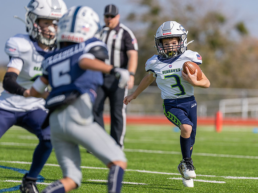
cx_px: 168
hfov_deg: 7.3
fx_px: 2027
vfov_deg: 5.4
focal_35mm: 272
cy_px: 105
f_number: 2.8
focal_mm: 200
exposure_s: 1/2000
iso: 100
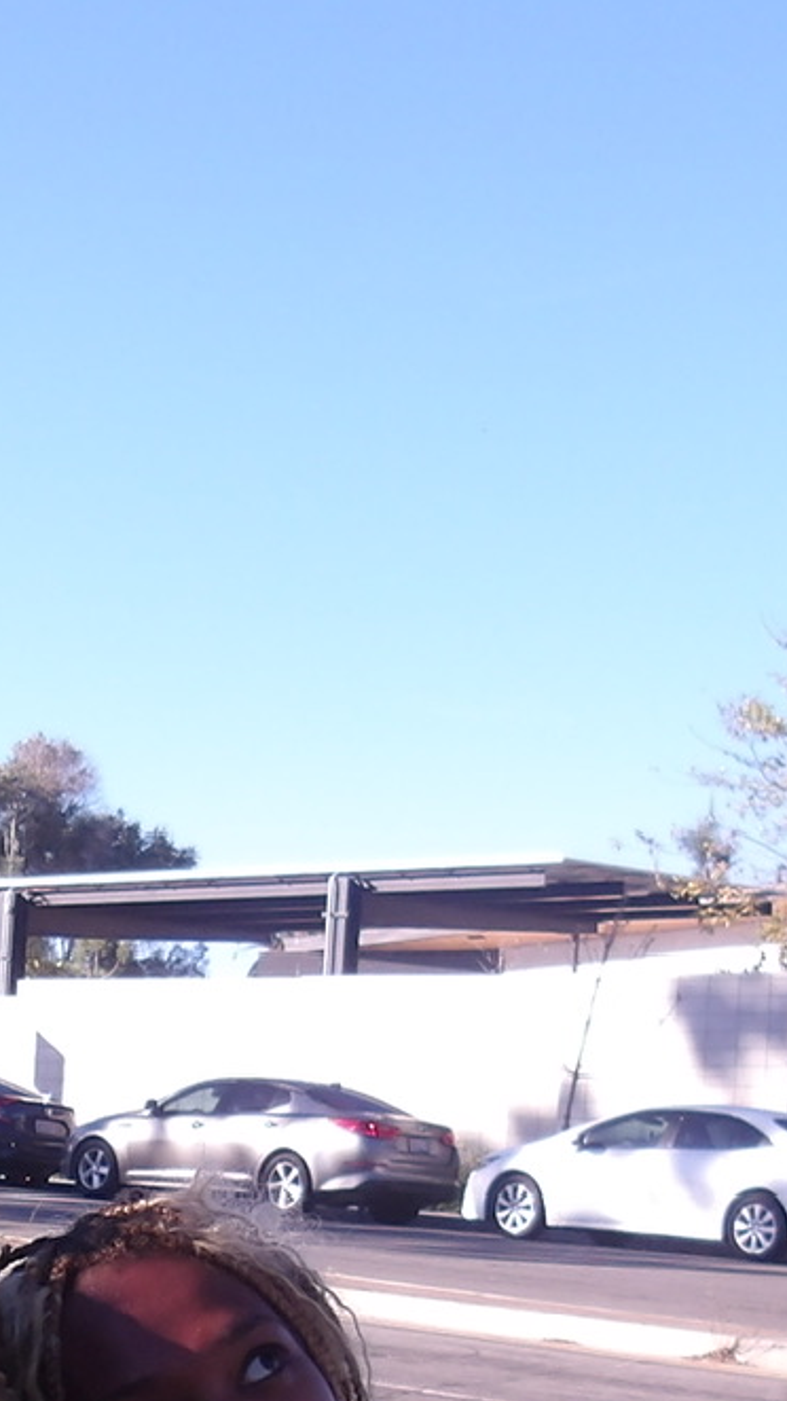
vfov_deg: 22.8
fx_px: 3379
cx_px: 53
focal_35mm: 91
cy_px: 1263
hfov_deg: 13.2
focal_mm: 4.9
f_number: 3
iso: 100
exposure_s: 1/546
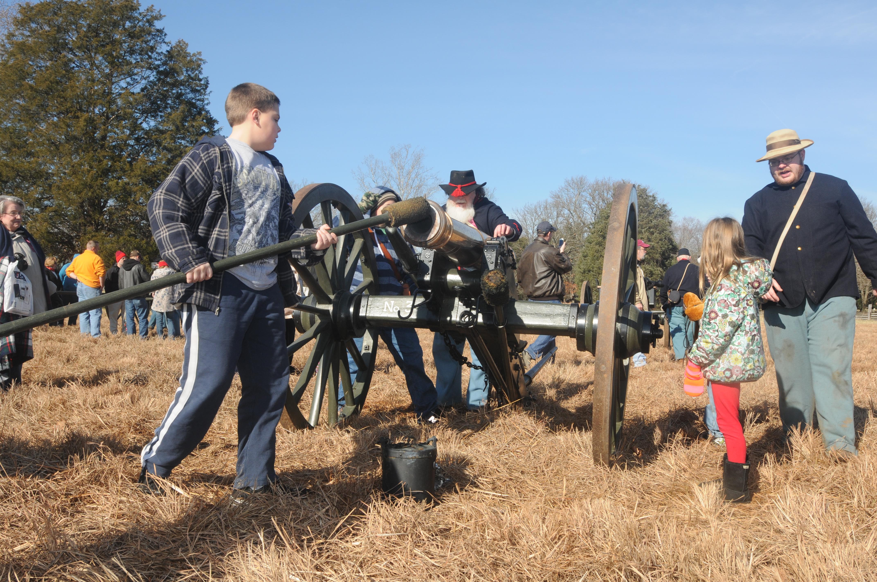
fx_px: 803
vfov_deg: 39.9
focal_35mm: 33
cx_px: 438
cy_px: 291
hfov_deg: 57.3
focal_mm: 22
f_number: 10
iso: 200
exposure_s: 1/250
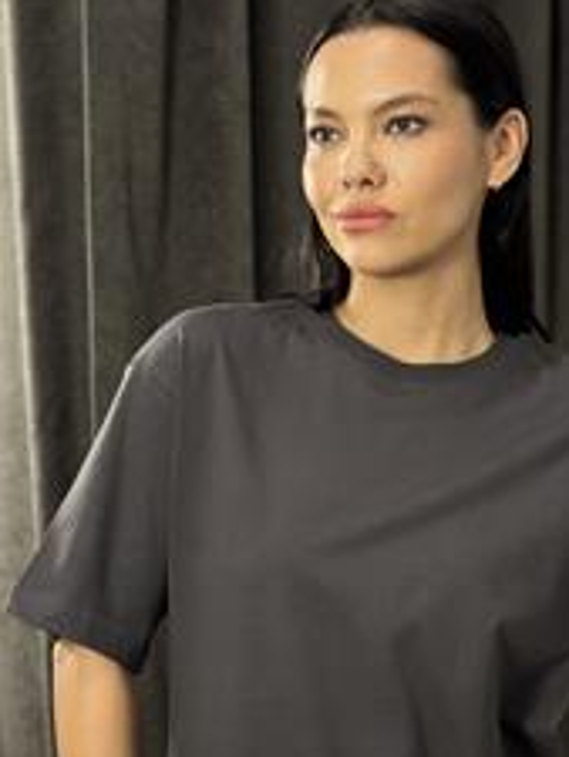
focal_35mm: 88
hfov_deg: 16.8
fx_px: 1927
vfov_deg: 22.0
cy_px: 607
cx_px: 303
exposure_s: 1/50
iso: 160
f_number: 1.78
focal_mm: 6.86
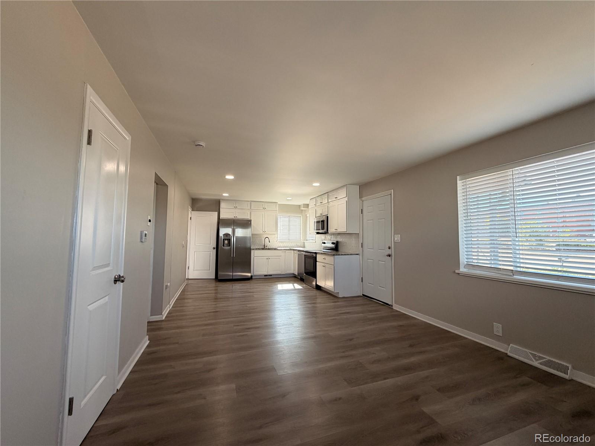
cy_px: 223
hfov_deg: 102.1
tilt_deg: +5.0
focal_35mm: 14
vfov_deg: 85.7
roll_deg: -0.1
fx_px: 241
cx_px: 298
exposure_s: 1/120
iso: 125
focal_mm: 2.22
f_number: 2.2
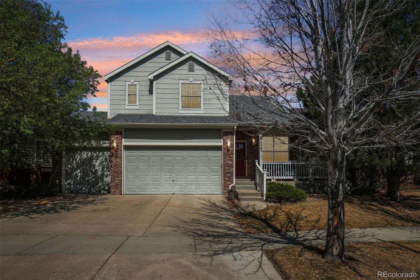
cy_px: 140
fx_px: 210
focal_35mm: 18
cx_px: 210
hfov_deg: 90.0
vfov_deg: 67.4
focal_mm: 12
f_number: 8
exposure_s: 1/2500
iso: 400
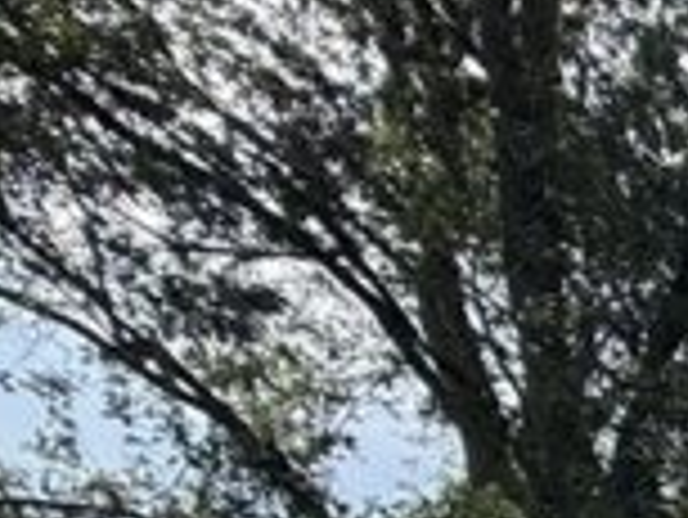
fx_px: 1452
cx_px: 1641
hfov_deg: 15.2
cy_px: 1243
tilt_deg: +1.9
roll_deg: -1.9
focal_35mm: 73
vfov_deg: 14.0
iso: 64
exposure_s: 1/686
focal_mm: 2.22
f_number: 2.2
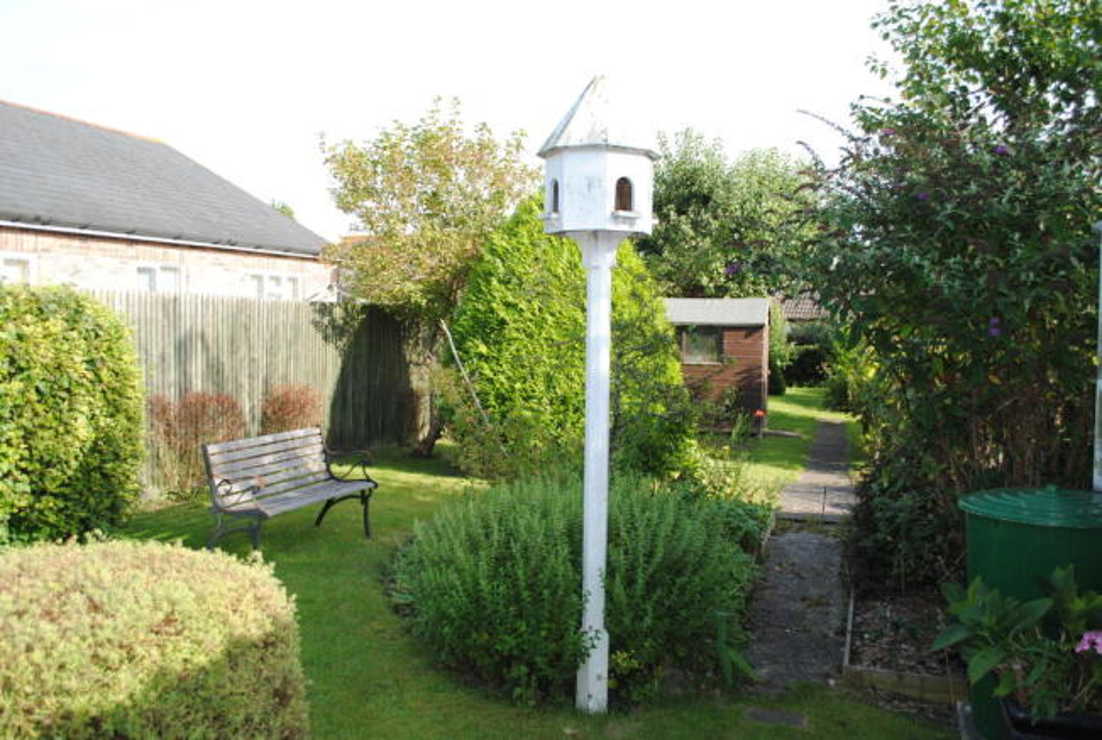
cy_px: 370
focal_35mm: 33
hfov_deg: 57.1
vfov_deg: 40.1
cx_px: 551
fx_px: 1012
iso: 100
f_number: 4.5
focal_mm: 22
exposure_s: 1/200
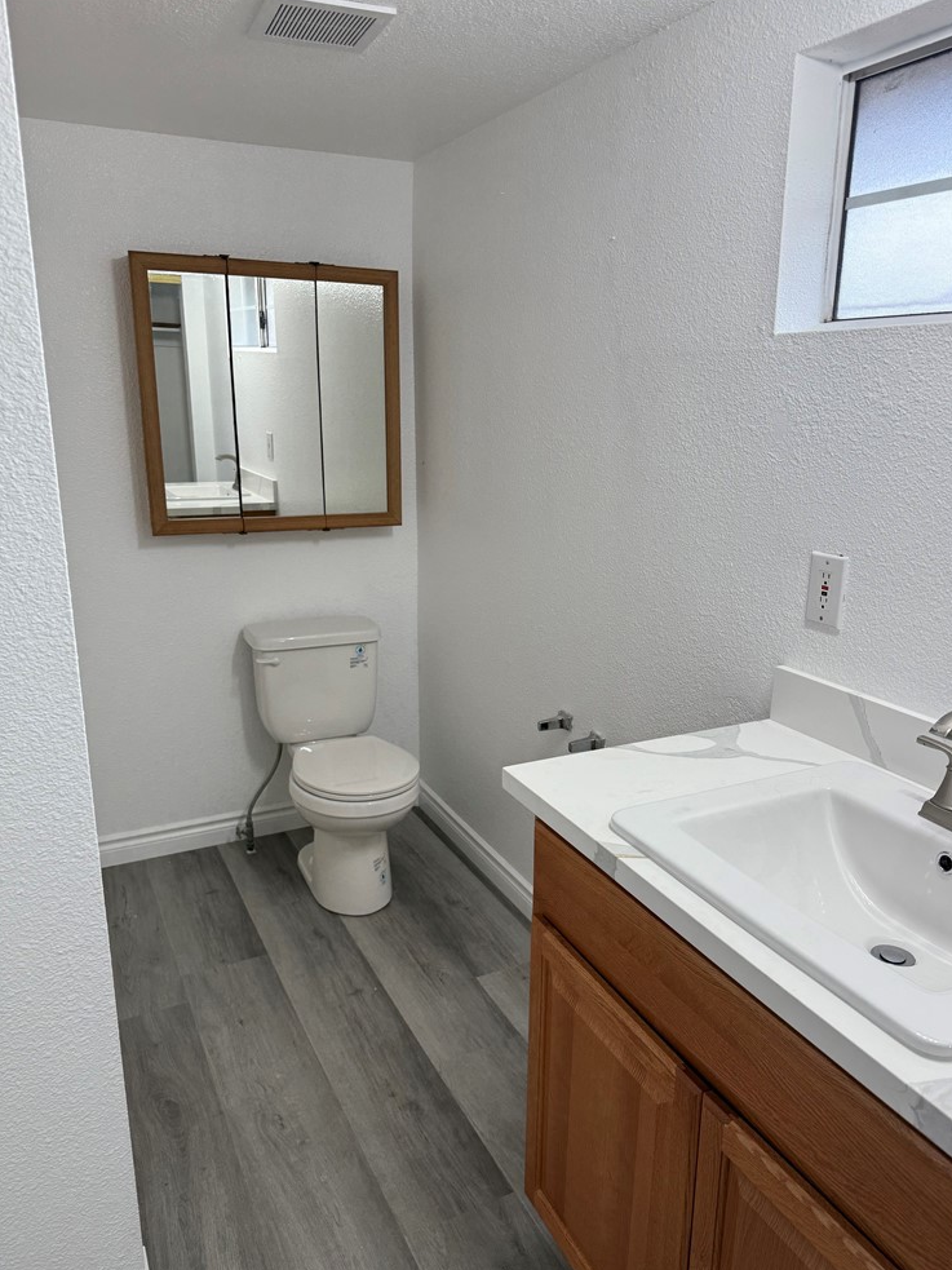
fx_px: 917
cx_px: 491
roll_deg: -0.7
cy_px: 655
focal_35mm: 25
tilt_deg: -14.9
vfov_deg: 69.4
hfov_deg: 54.9
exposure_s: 1/120
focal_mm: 6.76
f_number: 1.78
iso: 64
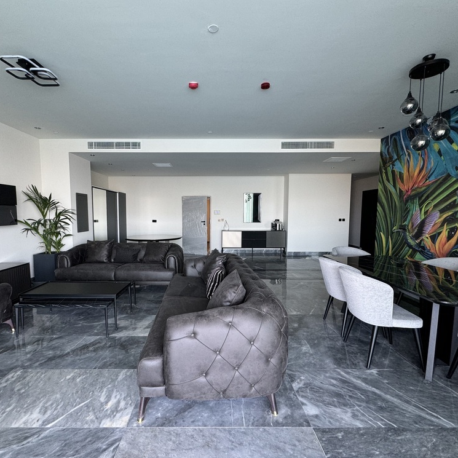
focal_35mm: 17
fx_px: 254
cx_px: 210
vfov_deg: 84.0
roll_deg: -0.5
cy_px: 234
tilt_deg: -4.7
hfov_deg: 83.8
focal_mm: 2.22
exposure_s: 1/99
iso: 125
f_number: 2.2
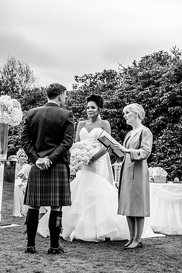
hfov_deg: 19.5
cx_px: 91
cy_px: 136
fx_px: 531
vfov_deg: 28.8
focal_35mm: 70
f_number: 5.6
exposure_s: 1/320
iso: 250
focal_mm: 70
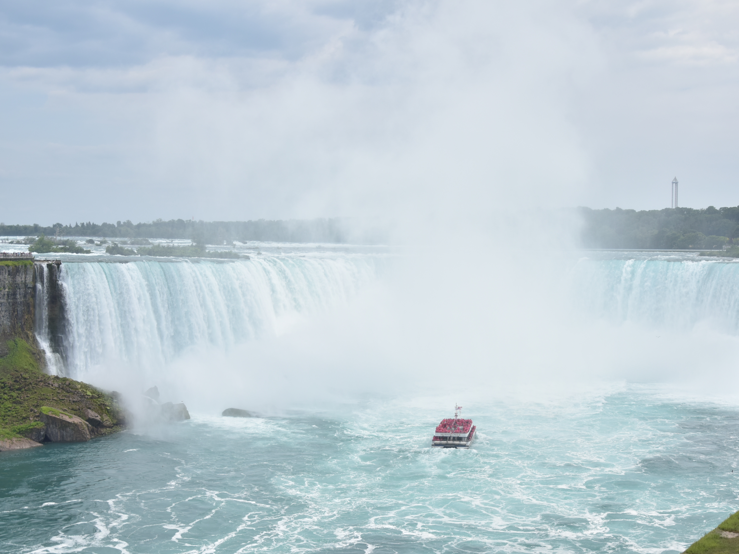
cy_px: 276
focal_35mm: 49
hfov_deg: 38.9
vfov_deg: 29.7
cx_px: 400
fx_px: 1046
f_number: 4.5
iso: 200
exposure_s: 1/1600
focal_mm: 30
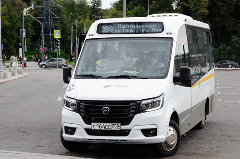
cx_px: 136
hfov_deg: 23.2
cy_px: 77
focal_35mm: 88
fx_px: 585
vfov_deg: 15.5
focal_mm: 50
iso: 800
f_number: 11
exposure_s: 1/800
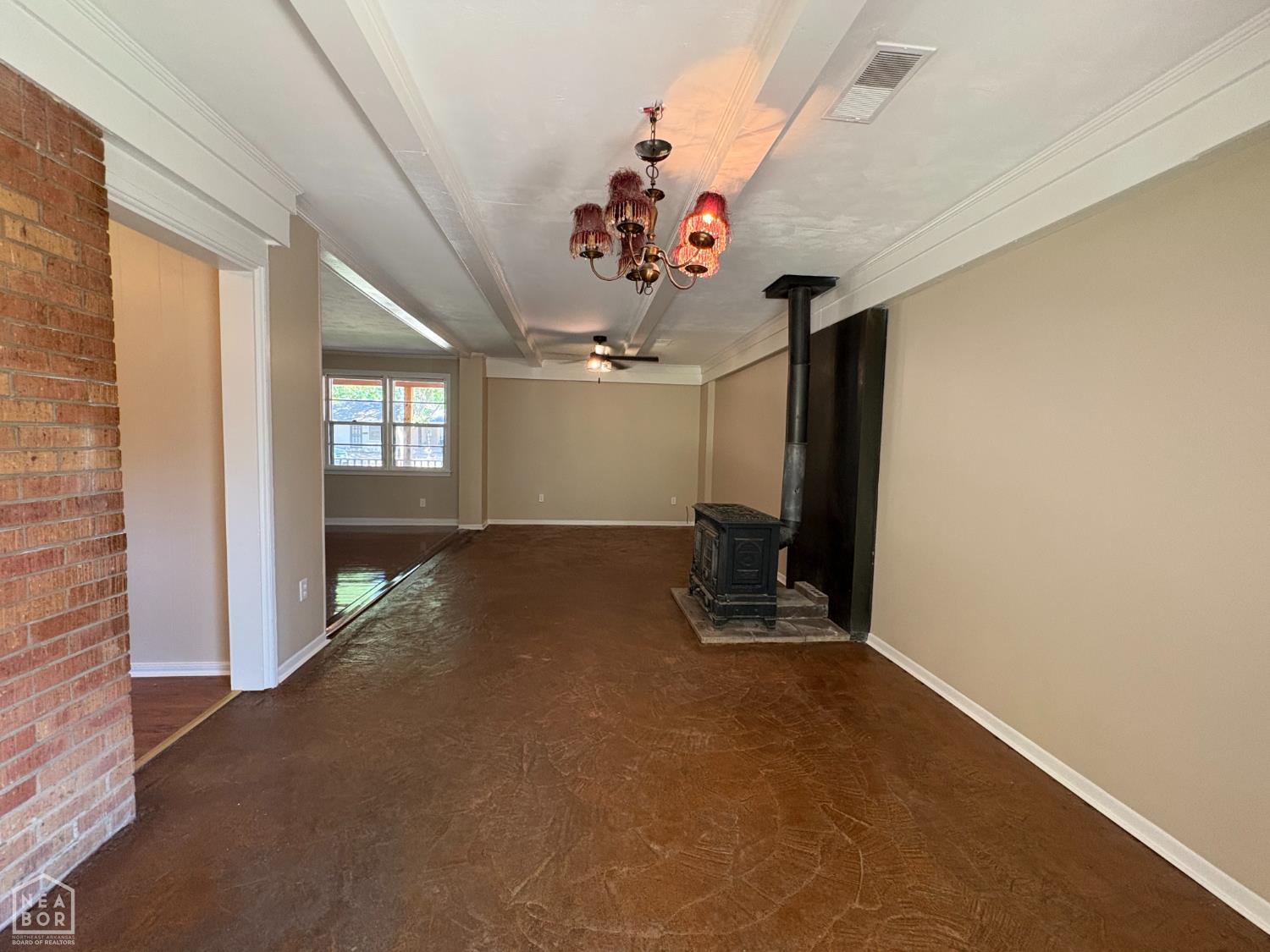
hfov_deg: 102.1
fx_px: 514
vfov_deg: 85.7
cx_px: 635
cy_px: 476
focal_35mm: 14
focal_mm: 2.22
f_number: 2.2
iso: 400
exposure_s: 1/60
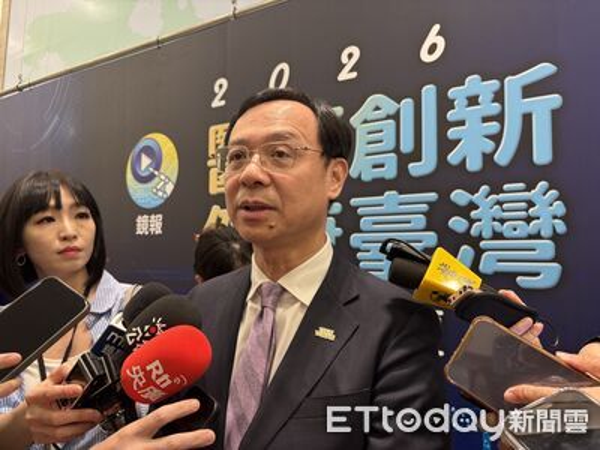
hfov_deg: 67.3
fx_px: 451
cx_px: 300
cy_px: 225
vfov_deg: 53.1
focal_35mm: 26
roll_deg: -1.2
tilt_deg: +4.7
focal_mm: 5.96
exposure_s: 1/60
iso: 125
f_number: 1.6
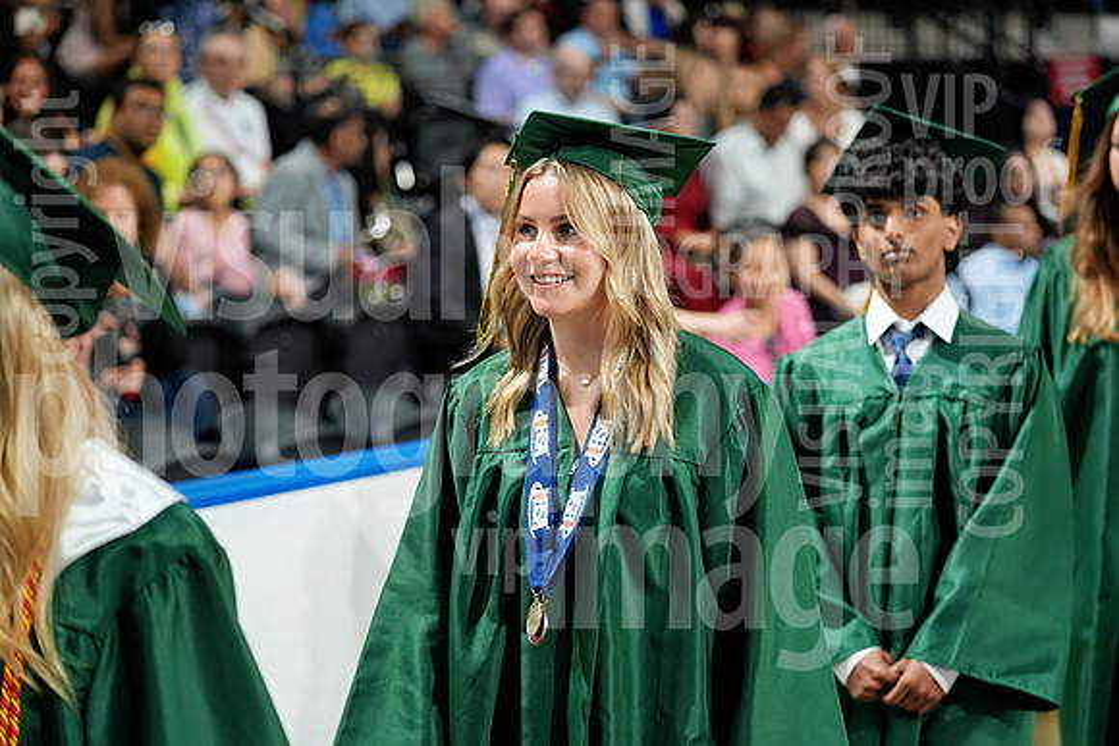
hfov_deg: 24.5
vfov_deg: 16.5
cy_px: 373
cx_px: 560
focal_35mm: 83
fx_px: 2580
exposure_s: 1/250
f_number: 2.8
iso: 2500
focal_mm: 83
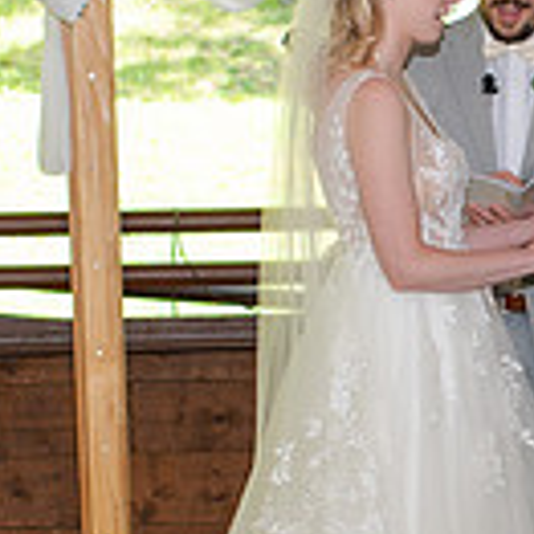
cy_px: 422
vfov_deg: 7.5
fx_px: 4067
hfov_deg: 7.5
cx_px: 586
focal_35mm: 233
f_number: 3.2
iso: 110
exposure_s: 1/200
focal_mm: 35
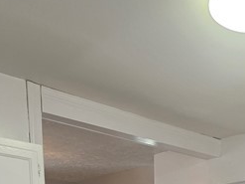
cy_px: 327
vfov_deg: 20.0
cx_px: 195
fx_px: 382
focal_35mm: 54
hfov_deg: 34.5
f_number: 1.9
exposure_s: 1/120
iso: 160
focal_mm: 2.2
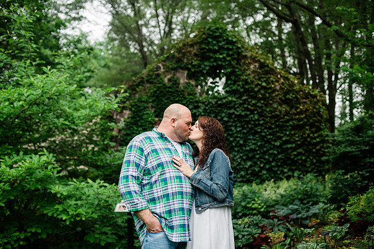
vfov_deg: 27.0
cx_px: 187
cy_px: 124
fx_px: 520
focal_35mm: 50
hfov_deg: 39.6
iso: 640
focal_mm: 50
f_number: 2.8
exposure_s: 1/160
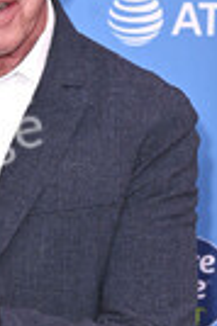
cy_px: 255
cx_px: -12
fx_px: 2112
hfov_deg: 5.9
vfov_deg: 8.8
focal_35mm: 233
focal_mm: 78
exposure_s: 1/250
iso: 1250
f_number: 6.3
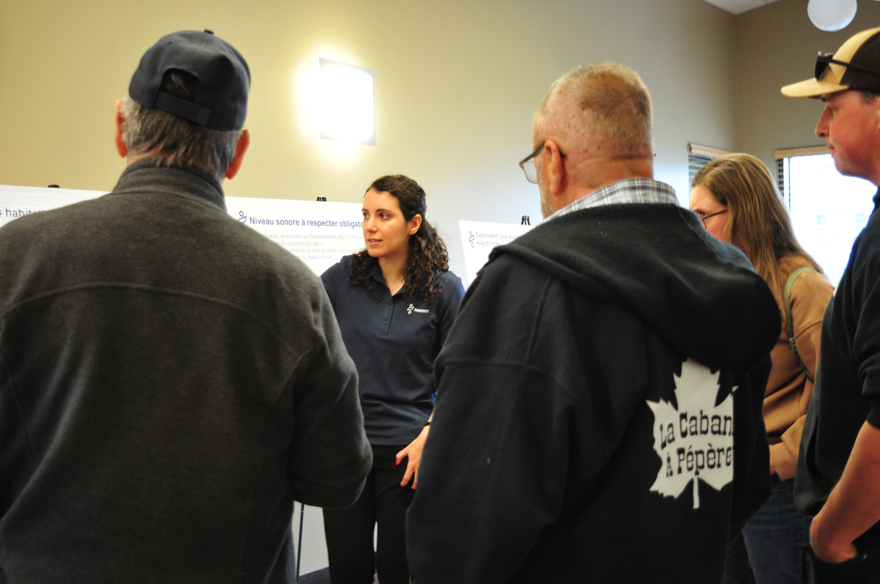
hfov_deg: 48.0
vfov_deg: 32.9
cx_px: 440
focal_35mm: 40
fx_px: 989
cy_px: 292
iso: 640
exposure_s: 1/20
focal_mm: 27
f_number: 4
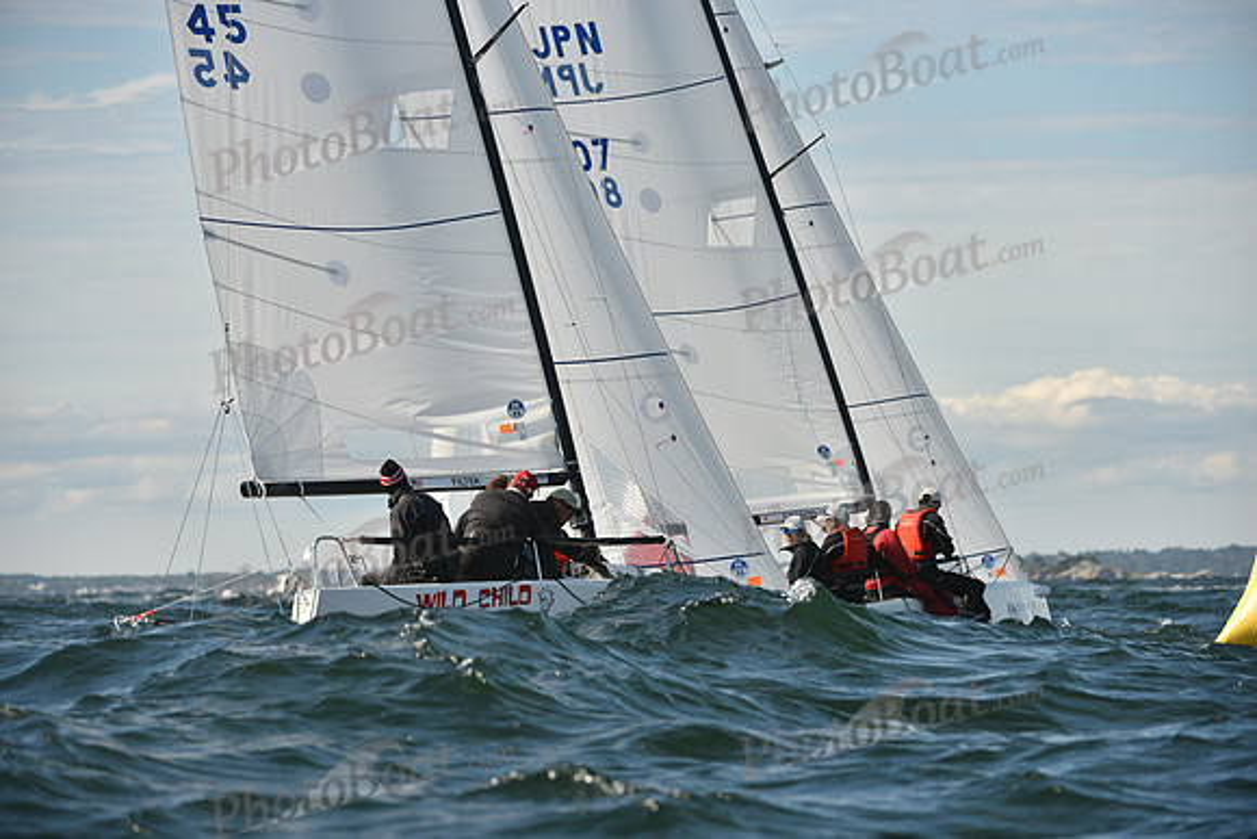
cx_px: 628
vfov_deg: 6.9
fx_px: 6985
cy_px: 420
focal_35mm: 200
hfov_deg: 10.3
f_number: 5.6
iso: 250
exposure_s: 1/1600
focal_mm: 200
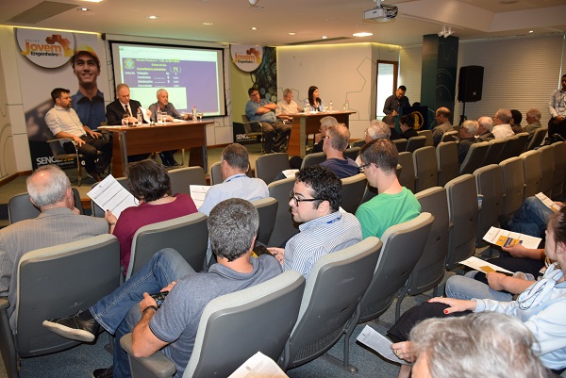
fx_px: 425
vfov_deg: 48.0
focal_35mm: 27
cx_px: 283
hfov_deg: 67.3
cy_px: 189
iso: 900
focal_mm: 18
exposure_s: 1/60
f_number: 3.5
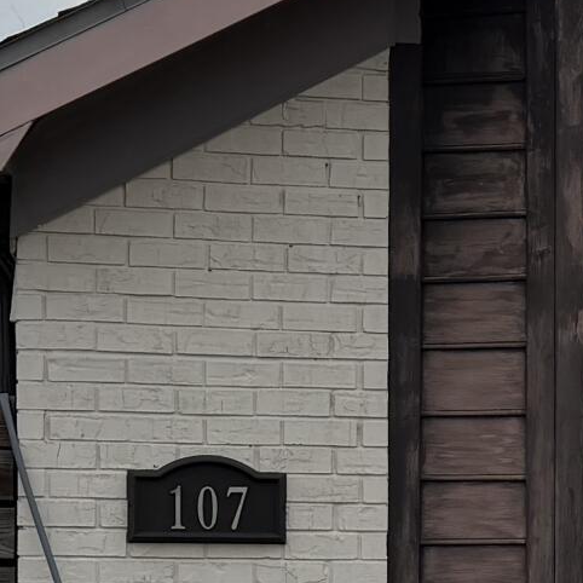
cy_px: 610
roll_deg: -0.1
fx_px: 2515
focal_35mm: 132
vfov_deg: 13.0
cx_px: 652
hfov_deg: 13.0
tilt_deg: -1.5
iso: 100
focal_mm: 6.76
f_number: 1.78
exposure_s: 1/3953
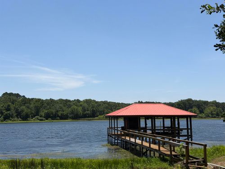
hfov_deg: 39.7
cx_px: 112
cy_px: 84
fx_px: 312
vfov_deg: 30.3
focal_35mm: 48
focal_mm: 6.76
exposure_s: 1/7874
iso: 64
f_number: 1.78
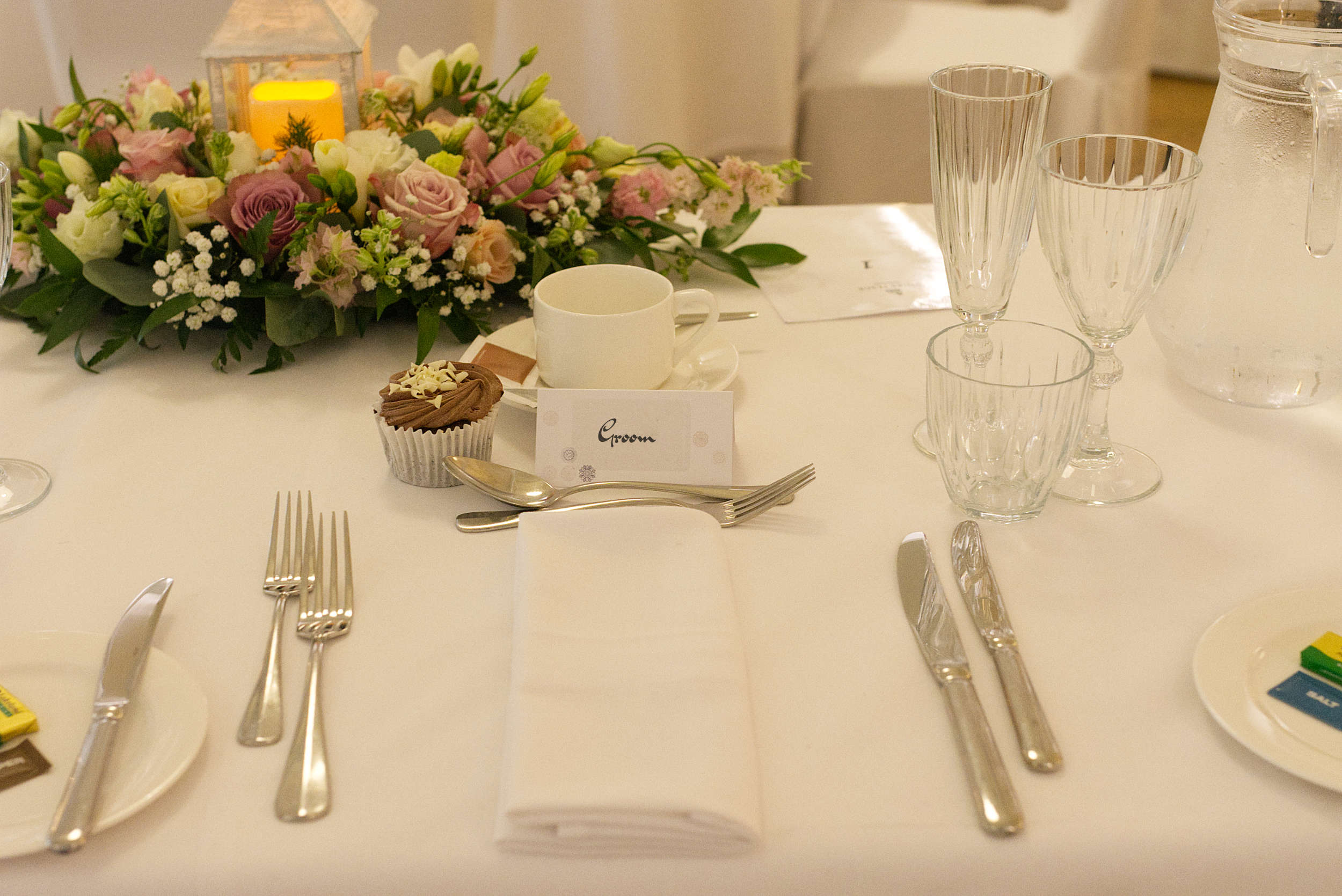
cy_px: 448
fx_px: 1958
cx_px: 671
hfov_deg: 37.8
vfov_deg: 25.8
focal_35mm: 52
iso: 3200
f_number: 4
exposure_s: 1/125
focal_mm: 35
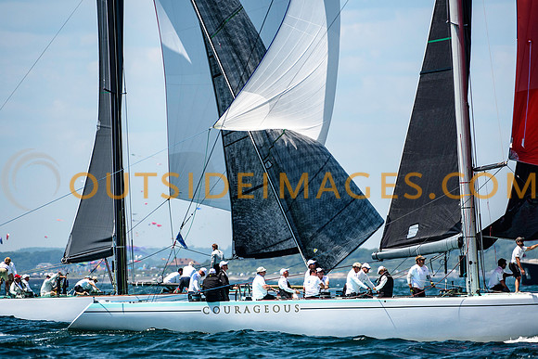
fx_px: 6950
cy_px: 180
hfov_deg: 4.4
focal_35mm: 465
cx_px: 269
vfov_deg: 3.0
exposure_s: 1/3200
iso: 400
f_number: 5
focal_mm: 310
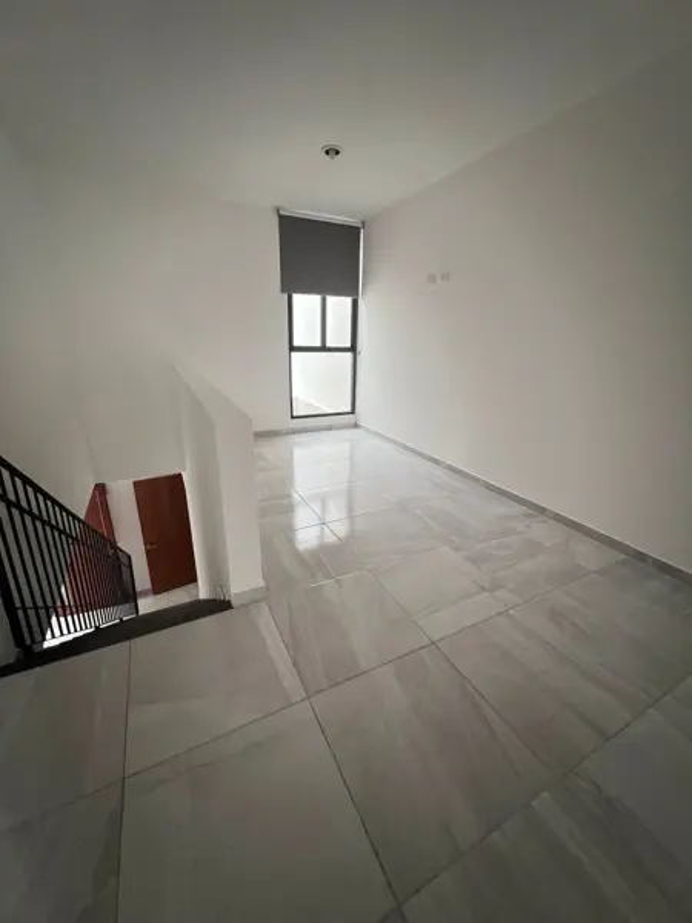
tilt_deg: -15.4
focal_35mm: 13
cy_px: 462
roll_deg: -1.1
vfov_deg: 106.2
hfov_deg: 89.9
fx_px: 347
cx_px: 346
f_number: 1.8
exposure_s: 1/99
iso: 40
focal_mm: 1.57
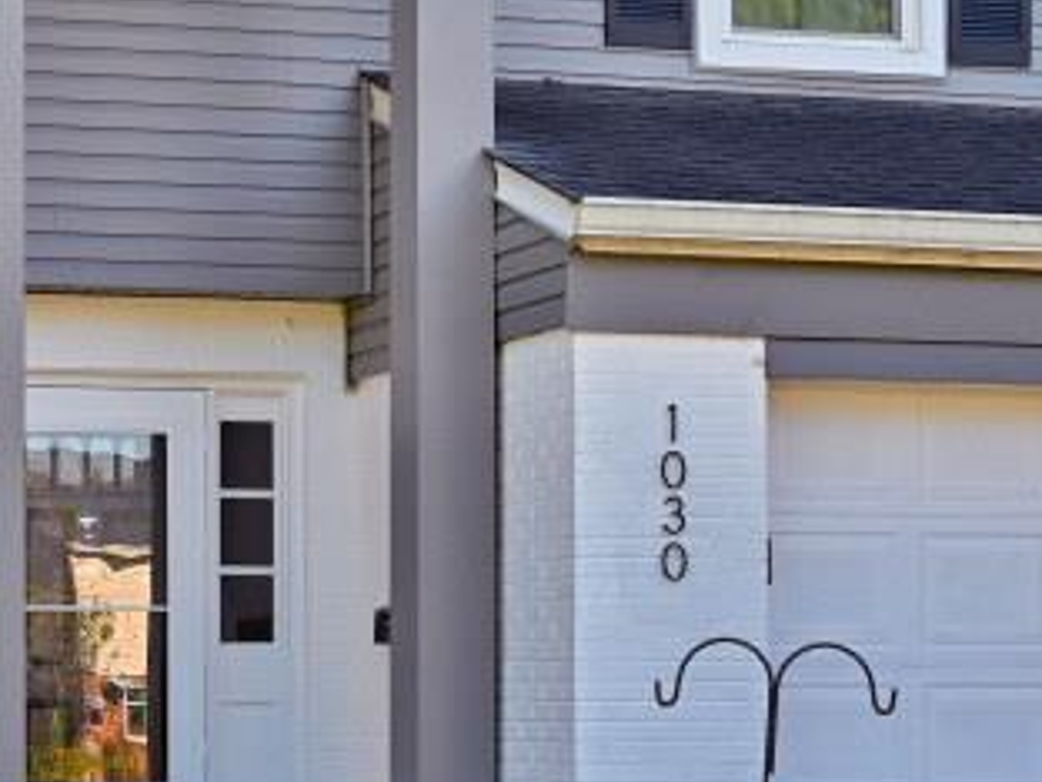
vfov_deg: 13.1
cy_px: 518
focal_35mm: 113
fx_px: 3411
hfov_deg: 17.2
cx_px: 154
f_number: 5.6
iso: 110
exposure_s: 1/250
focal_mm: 24.5
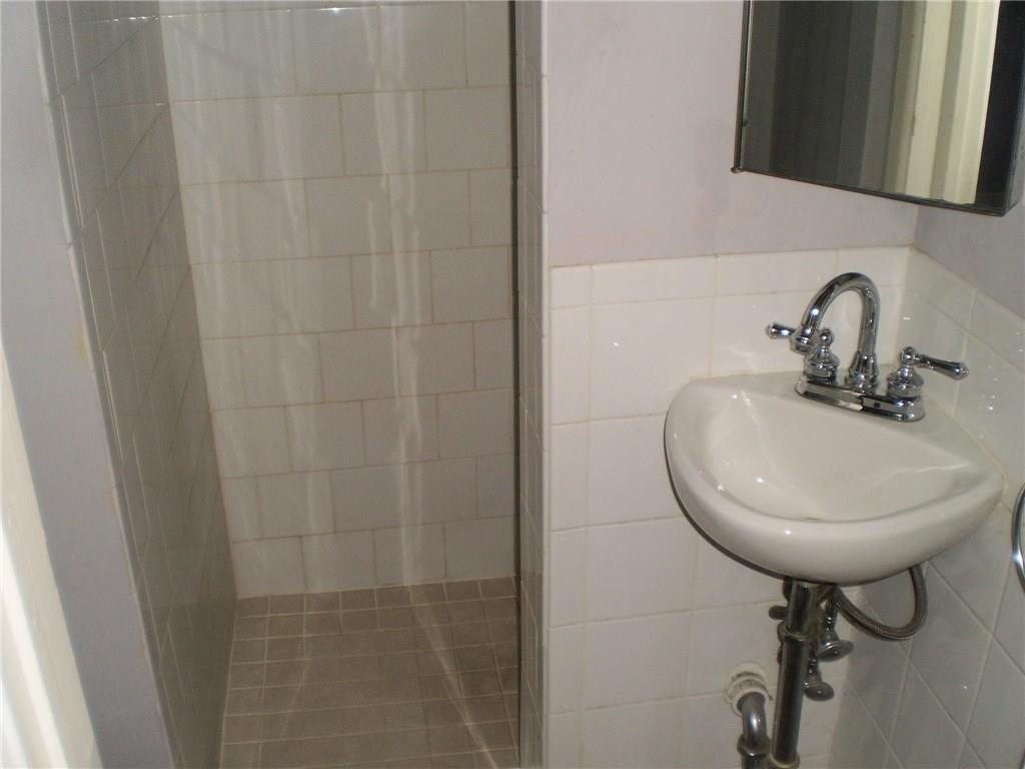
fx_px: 1066
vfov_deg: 39.7
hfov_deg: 51.4
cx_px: 512
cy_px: 384
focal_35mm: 36
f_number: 3.1
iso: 125
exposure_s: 1/30
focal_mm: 6.3
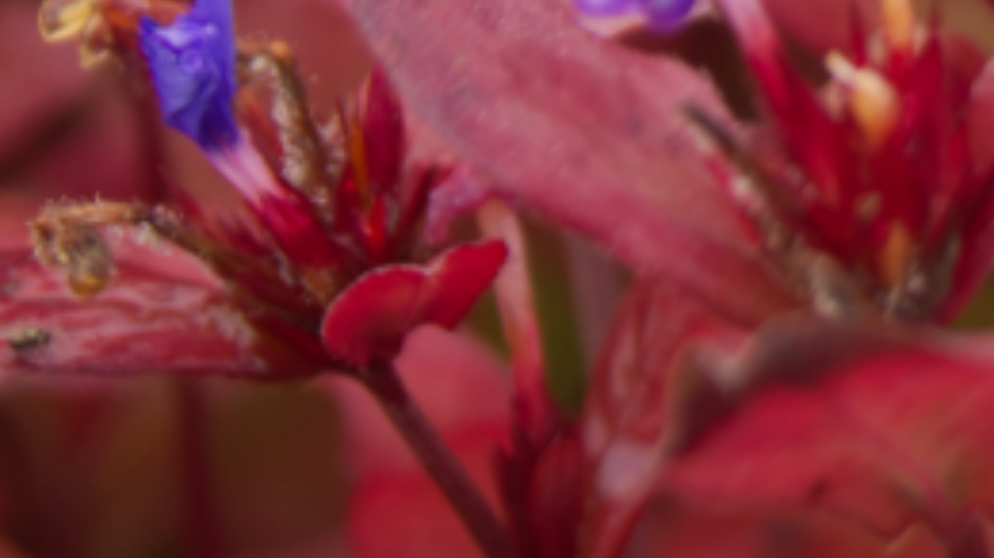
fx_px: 10523
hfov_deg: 5.3
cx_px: 1816
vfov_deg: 3.0
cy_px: -676
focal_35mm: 399
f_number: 5.6
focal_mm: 55
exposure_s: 1/100
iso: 160
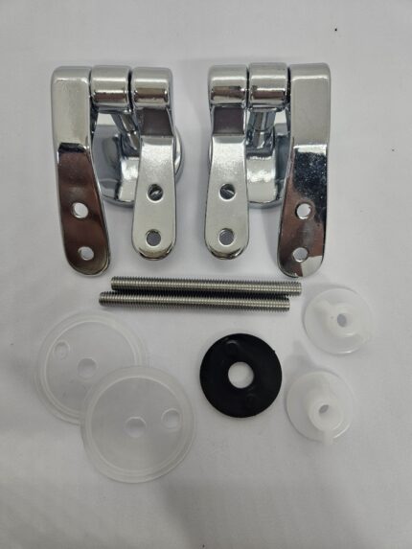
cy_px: 274
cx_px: 206
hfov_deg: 58.9
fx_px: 365
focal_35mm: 23
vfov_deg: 73.9
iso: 125
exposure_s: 1/180
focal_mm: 5.4
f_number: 1.8
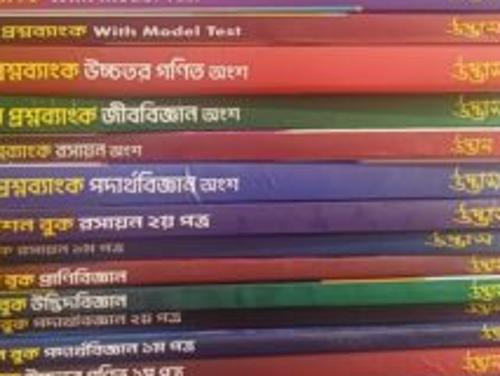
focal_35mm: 47
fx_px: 679
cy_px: 75
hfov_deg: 39.9
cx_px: 162
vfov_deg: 30.2
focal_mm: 4.65
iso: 640
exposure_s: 1/20
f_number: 1.8
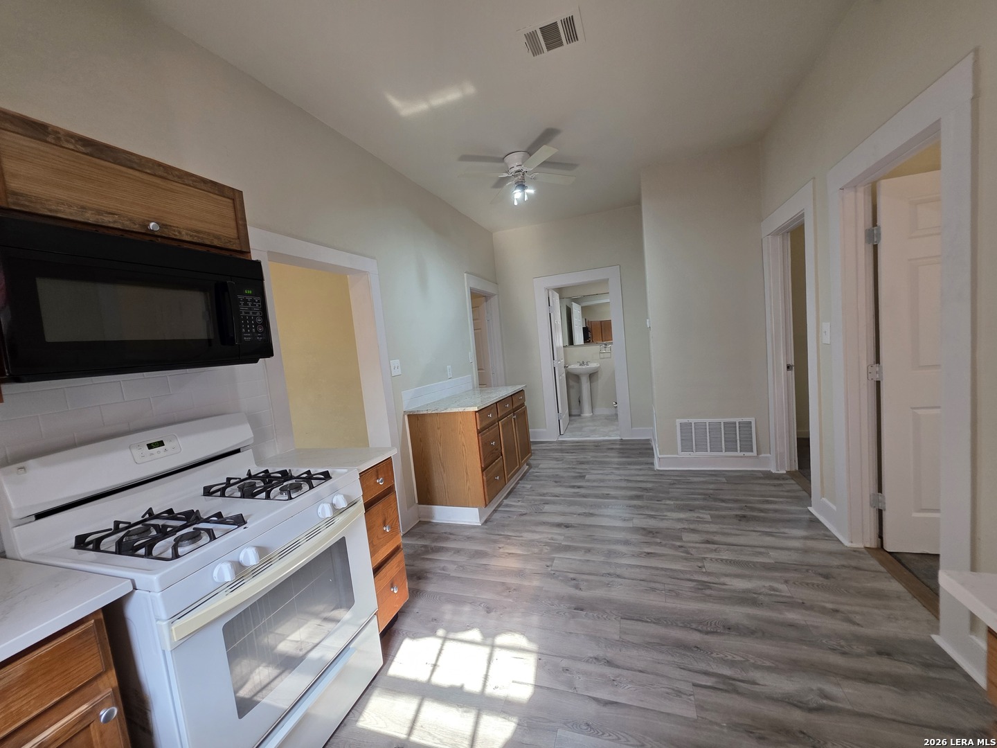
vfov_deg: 89.9
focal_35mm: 13
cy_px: 374
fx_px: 374
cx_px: 498
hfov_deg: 106.2
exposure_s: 1/120
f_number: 1.9
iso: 100
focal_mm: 2.2
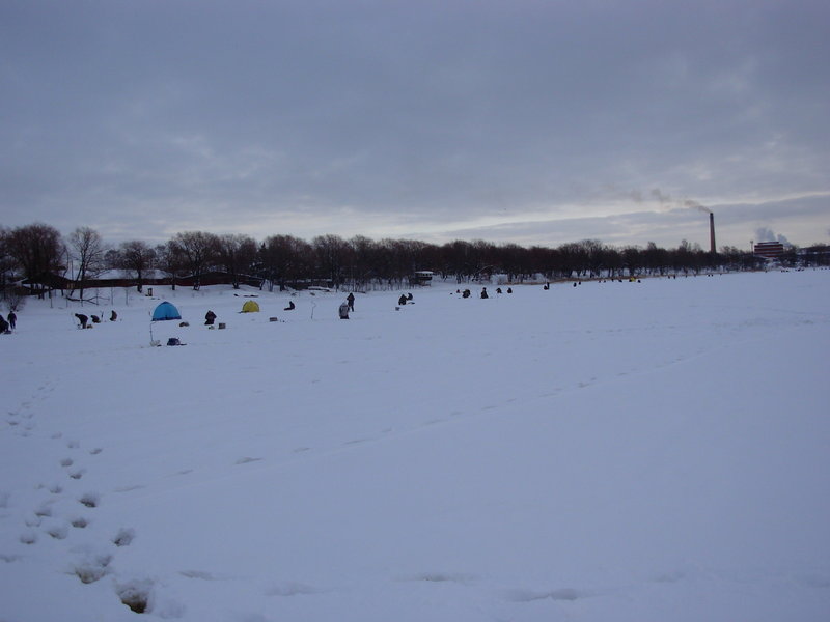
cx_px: 415
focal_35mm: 38
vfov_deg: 37.7
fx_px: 911
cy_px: 311
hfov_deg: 49.0
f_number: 2.9
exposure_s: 1/542
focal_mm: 6.3
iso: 50
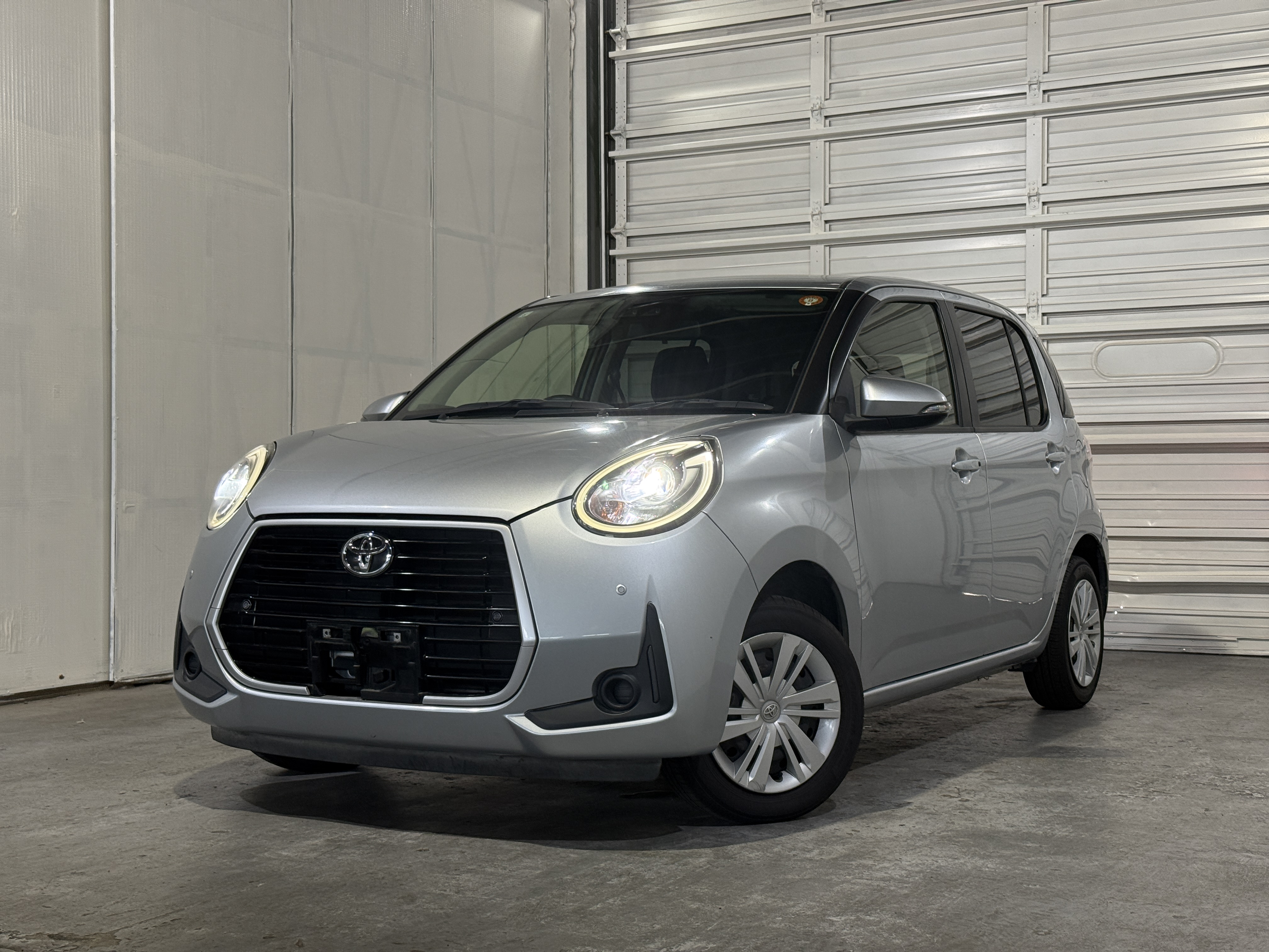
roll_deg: +0.0
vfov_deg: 30.3
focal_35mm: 48
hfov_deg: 39.7
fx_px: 1760
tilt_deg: +0.3
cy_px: 476
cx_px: 634
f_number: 1.78
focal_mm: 6.76
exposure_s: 1/120
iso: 160
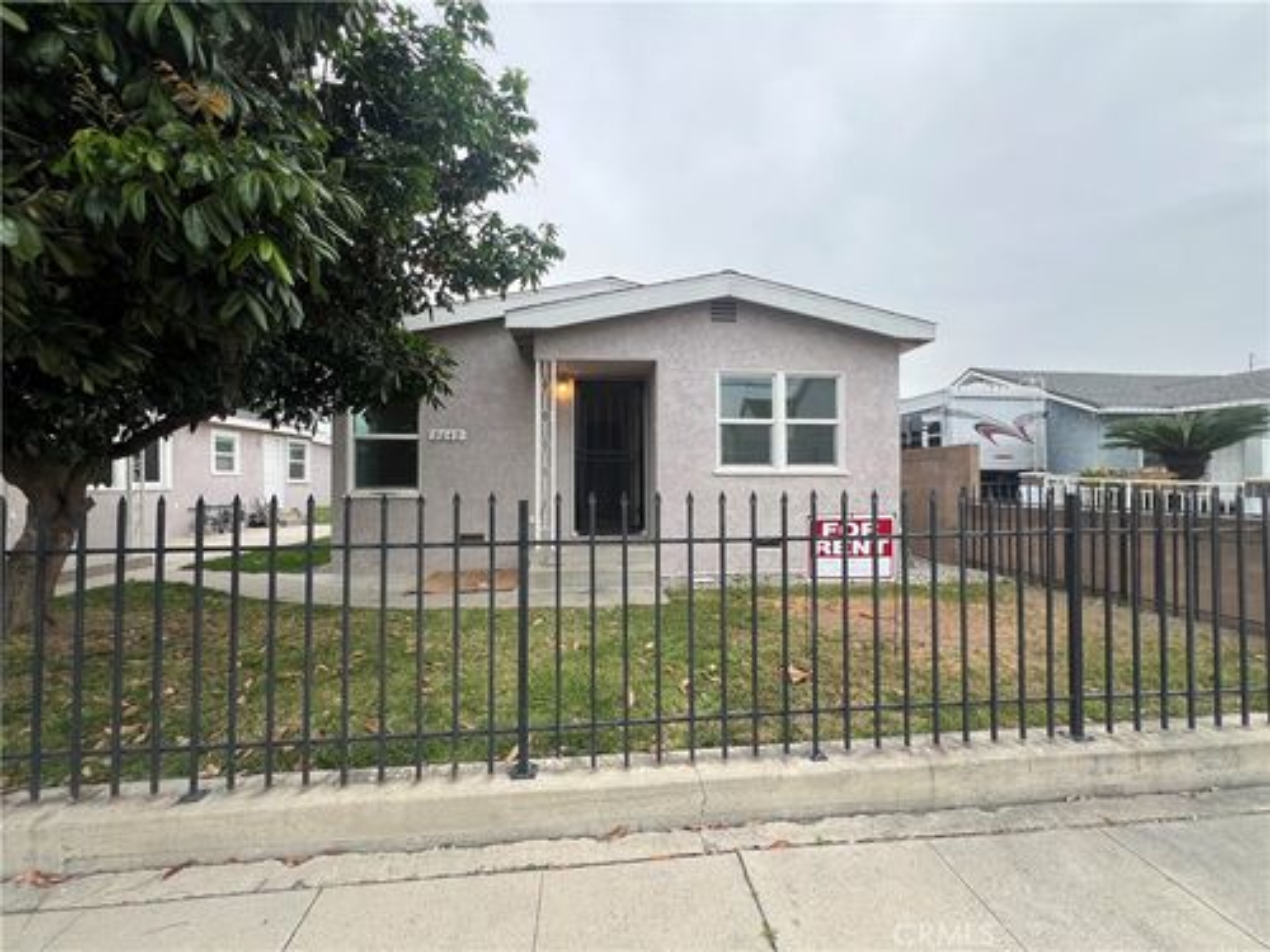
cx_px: 635
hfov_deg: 106.2
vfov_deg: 89.9
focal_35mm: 13
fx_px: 477
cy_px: 476
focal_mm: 1.57
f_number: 1.8
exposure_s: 1/99
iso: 32
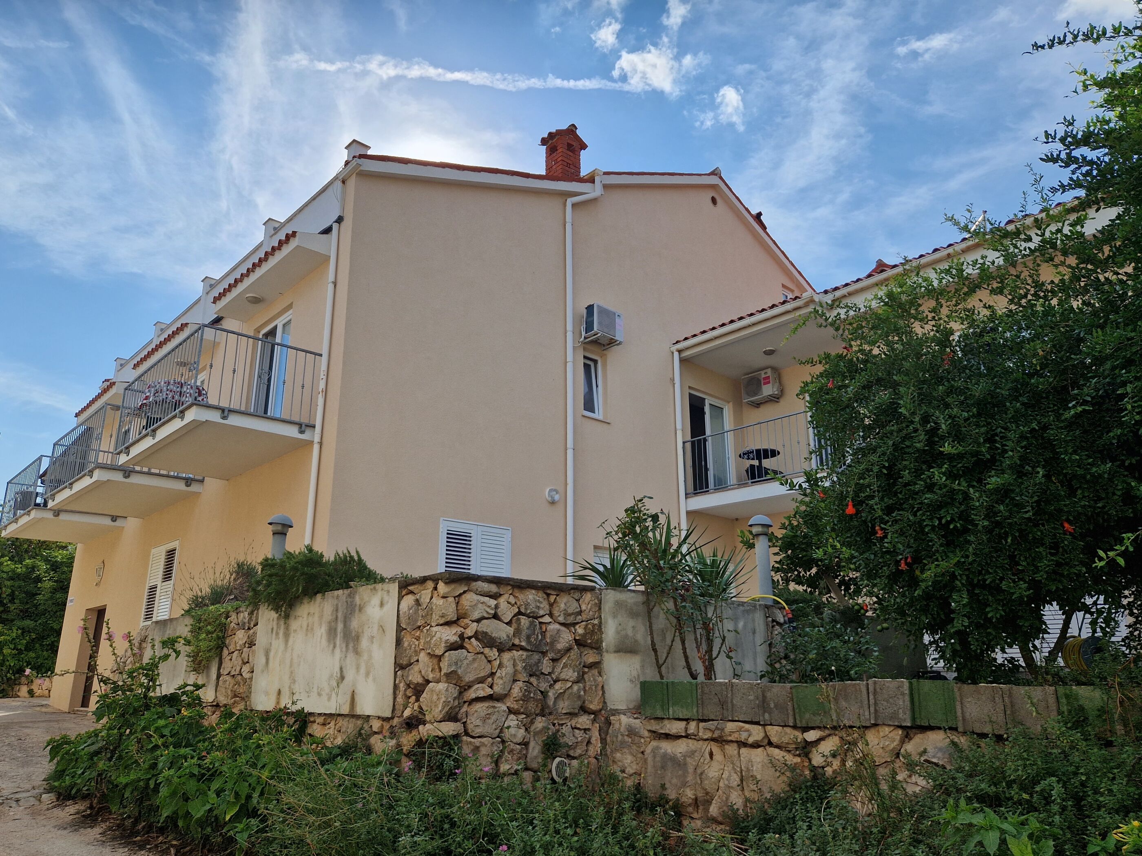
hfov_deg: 73.9
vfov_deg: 58.9
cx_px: 571
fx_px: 759
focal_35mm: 23
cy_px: 428
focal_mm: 5.4
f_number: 1.8
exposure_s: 1/3333
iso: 50
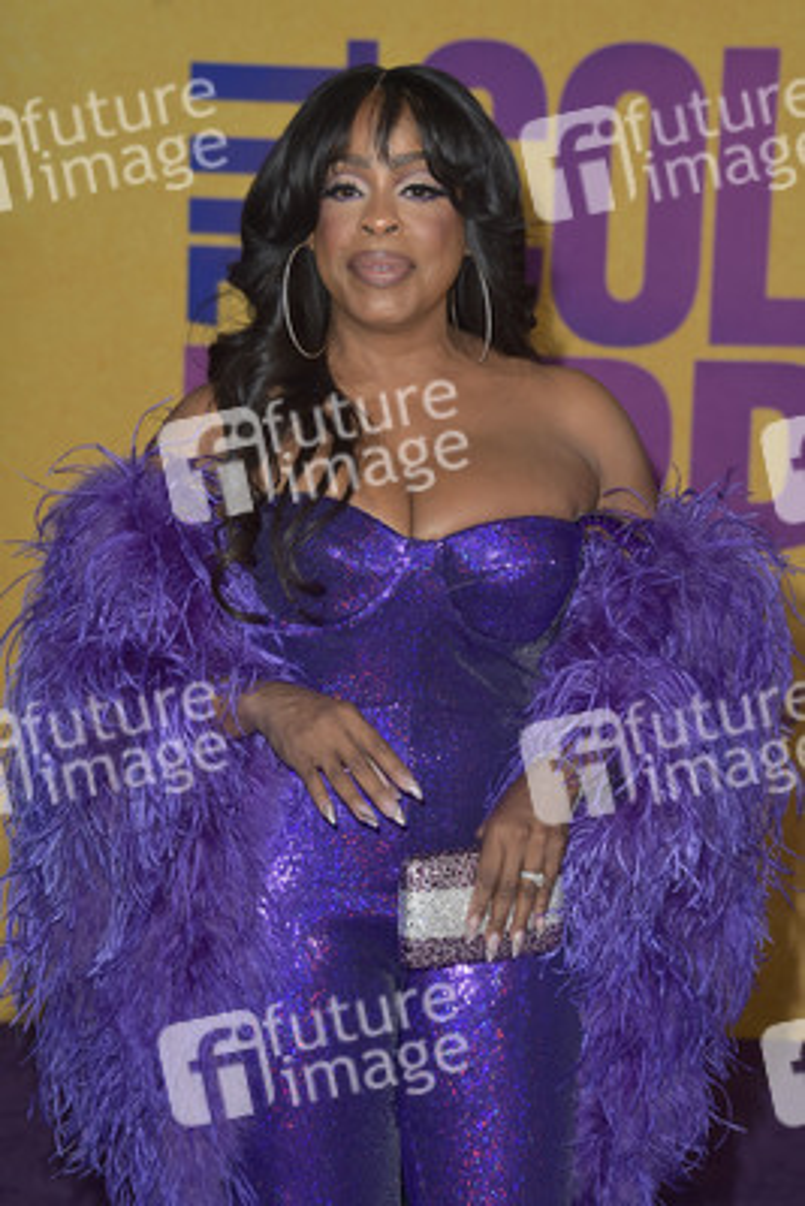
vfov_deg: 20.4
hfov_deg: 13.7
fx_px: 3351
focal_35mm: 100
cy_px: 603
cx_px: 402
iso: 320
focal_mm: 100
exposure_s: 1/250
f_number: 6.3
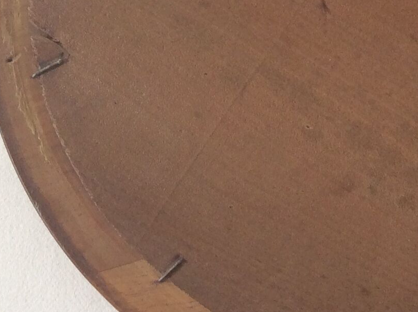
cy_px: -48
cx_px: 421
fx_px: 1230
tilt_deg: -70.6
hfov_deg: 18.8
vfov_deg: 14.1
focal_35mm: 102
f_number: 2.4
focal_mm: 3.3
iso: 50
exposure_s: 1/25
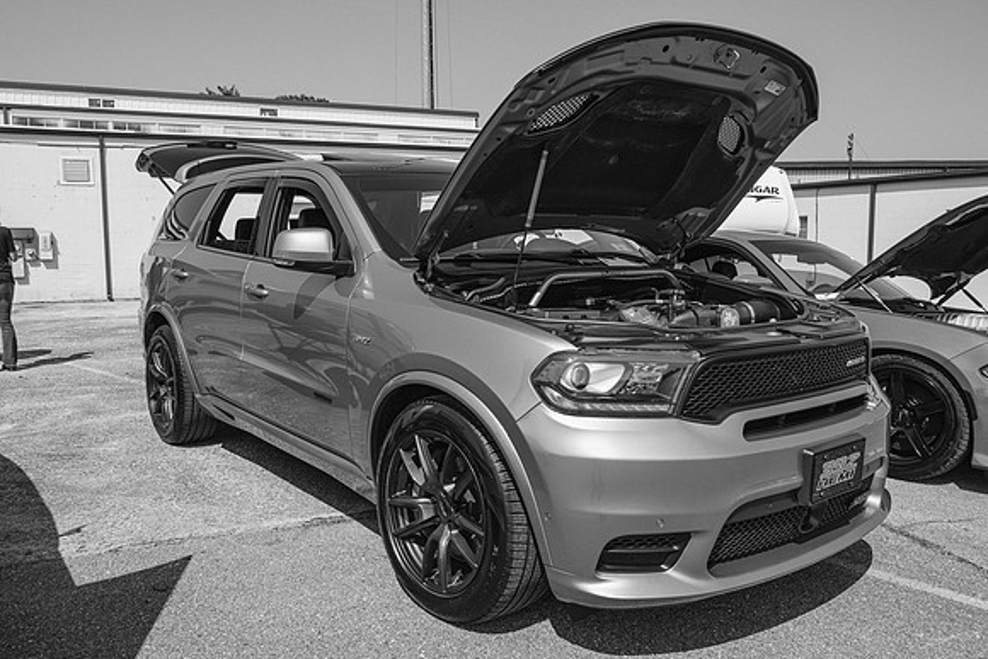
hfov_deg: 62.0
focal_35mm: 30
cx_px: 473
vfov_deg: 43.7
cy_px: 319
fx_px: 823
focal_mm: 28.5
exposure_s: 1/320
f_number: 10
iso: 160
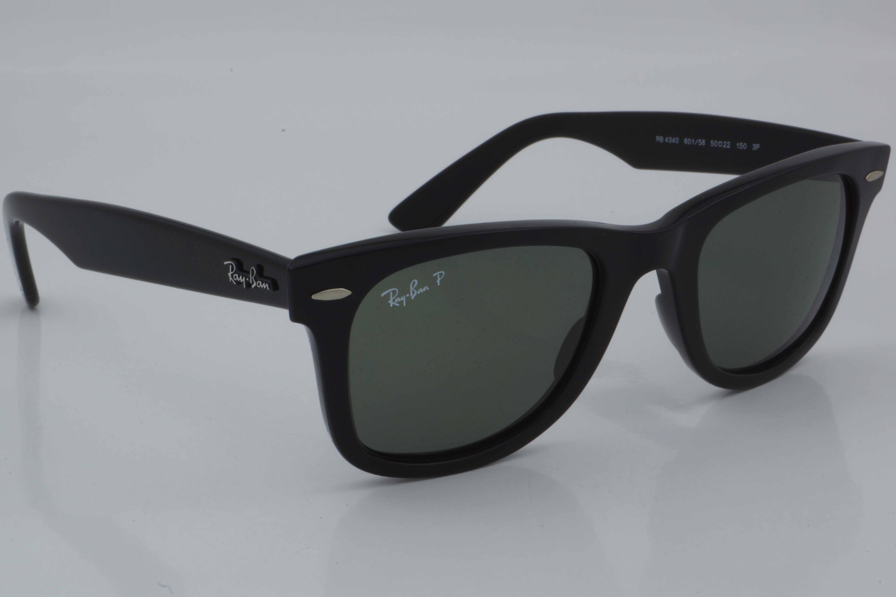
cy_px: 298
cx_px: 448
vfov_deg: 18.2
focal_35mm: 75
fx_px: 1867
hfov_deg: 27.0
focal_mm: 50
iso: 100
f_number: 32
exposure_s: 1/4
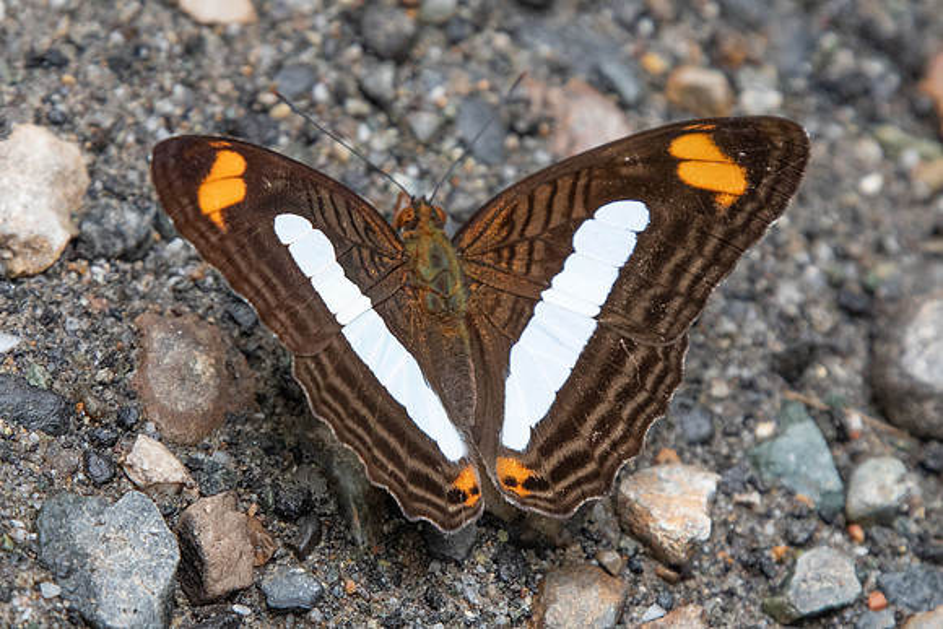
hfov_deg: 2.5
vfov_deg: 1.7
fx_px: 21615
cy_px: 300
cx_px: 492
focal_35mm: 825
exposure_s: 1/1000
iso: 800
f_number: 7.1
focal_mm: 400
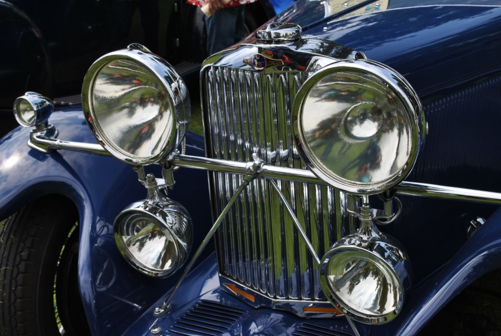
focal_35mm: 54
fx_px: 753
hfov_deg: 36.8
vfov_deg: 25.2
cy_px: 168
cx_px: 250
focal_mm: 36
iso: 100
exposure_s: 1/250
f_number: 8
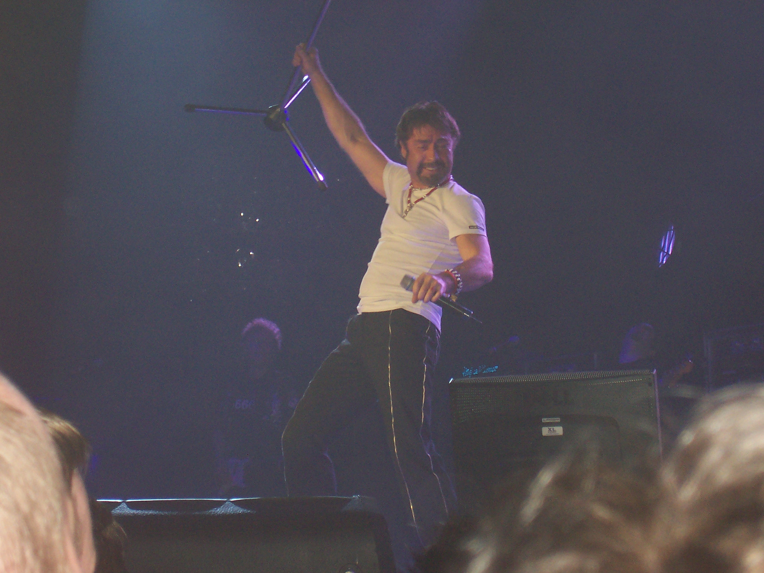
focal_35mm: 111
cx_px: 382
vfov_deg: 13.3
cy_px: 286
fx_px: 2450
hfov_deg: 17.7
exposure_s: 1/90
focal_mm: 16.8
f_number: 4.8
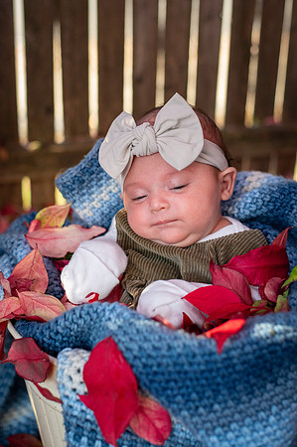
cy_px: 224
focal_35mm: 50
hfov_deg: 26.9
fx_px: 620
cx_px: 148
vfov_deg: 39.6
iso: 3200
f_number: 3.2
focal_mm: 50
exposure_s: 1/1600
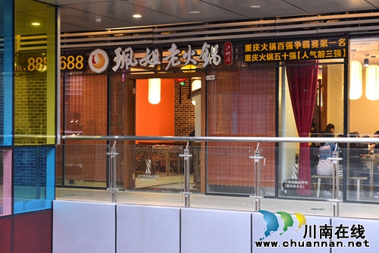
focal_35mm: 70
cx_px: 190
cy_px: 126
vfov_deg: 19.4
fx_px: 737
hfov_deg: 28.9
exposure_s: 1/25
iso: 640
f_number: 5
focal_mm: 70
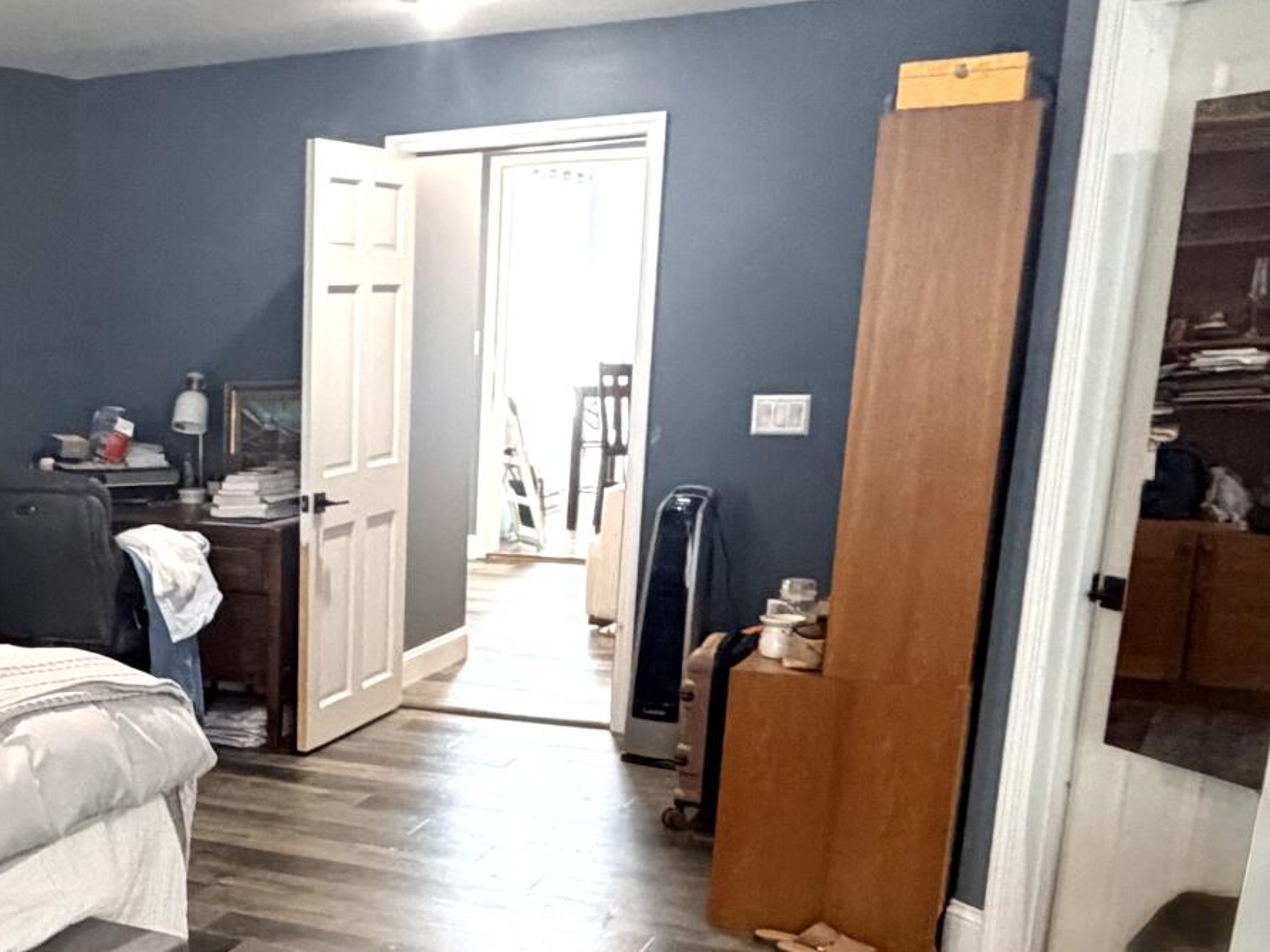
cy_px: 789
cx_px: 47
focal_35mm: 47
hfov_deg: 36.9
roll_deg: +0.8
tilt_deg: -13.8
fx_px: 1724
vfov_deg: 30.0
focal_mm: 2.22
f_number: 2.2
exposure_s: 1/60
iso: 640
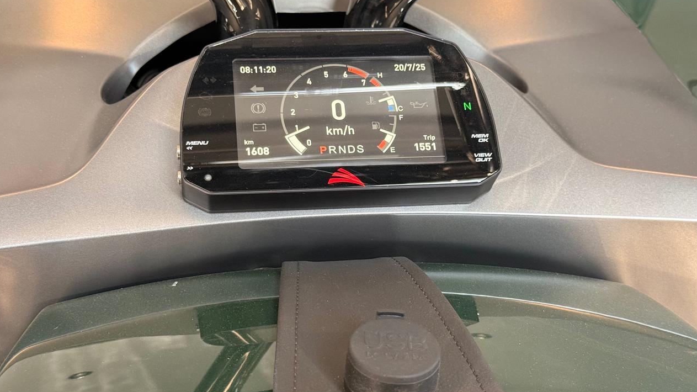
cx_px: 348
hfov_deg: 39.2
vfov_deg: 22.6
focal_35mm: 53
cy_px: 205
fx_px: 979
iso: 160
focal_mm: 6.76
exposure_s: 1/120
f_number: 1.78
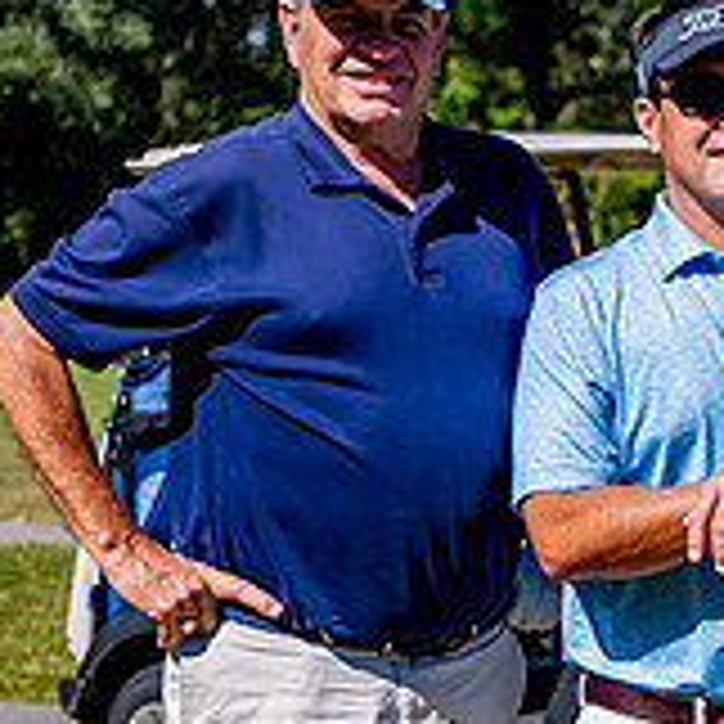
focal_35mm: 171
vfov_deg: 10.2
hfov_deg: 9.7
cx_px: 1330
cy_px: 659
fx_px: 4046
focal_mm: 44
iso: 100
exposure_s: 1/3200
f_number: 2.8
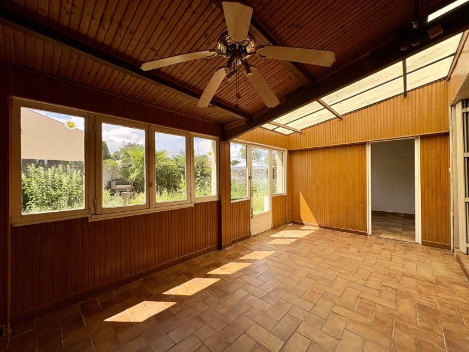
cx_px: 234
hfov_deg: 102.1
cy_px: 176
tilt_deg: +0.0
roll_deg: +1.3
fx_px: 190
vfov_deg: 85.7
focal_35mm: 14
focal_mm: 2.22
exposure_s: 1/403
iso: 40
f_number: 2.2
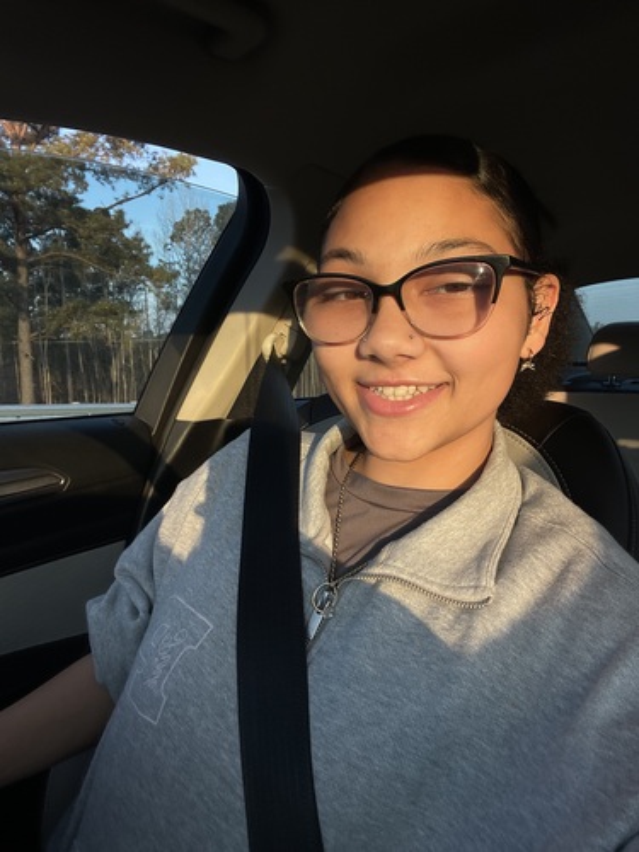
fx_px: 566
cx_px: 320
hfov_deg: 58.9
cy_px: 426
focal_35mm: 23
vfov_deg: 73.9
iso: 25
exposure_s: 1/214
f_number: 2.2
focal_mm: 2.71
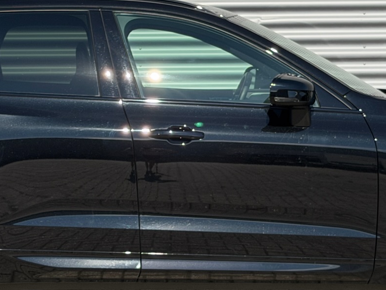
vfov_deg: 11.8
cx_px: 171
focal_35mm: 125
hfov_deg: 15.8
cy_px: 94
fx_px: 1394
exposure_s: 1/4878
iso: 64
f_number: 1.78
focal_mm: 6.76
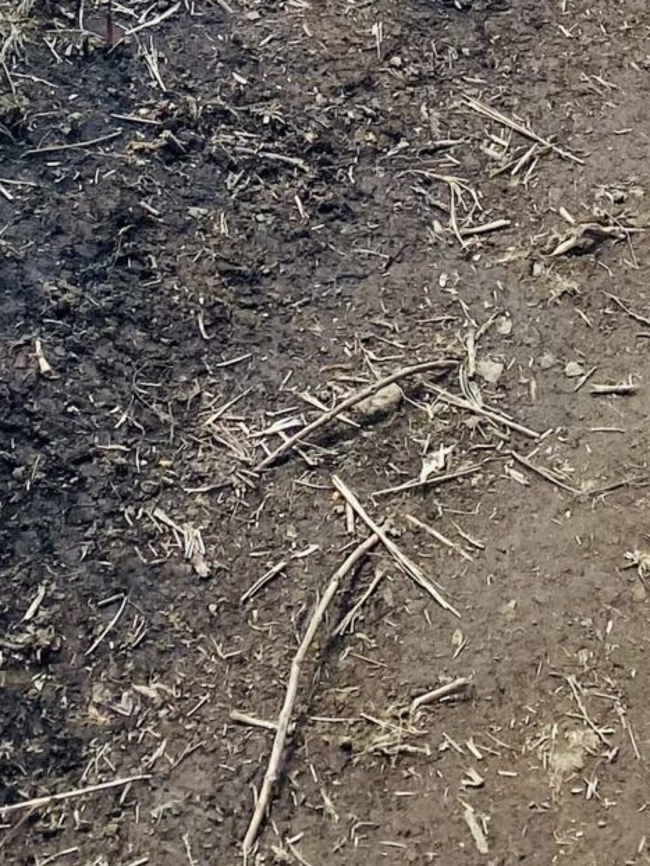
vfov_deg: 15.2
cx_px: 693
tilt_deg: -4.6
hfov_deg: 13.6
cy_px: -819
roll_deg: +1.4
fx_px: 2677
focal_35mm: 107
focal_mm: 4.25
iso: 32
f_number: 1.8
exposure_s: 1/1043
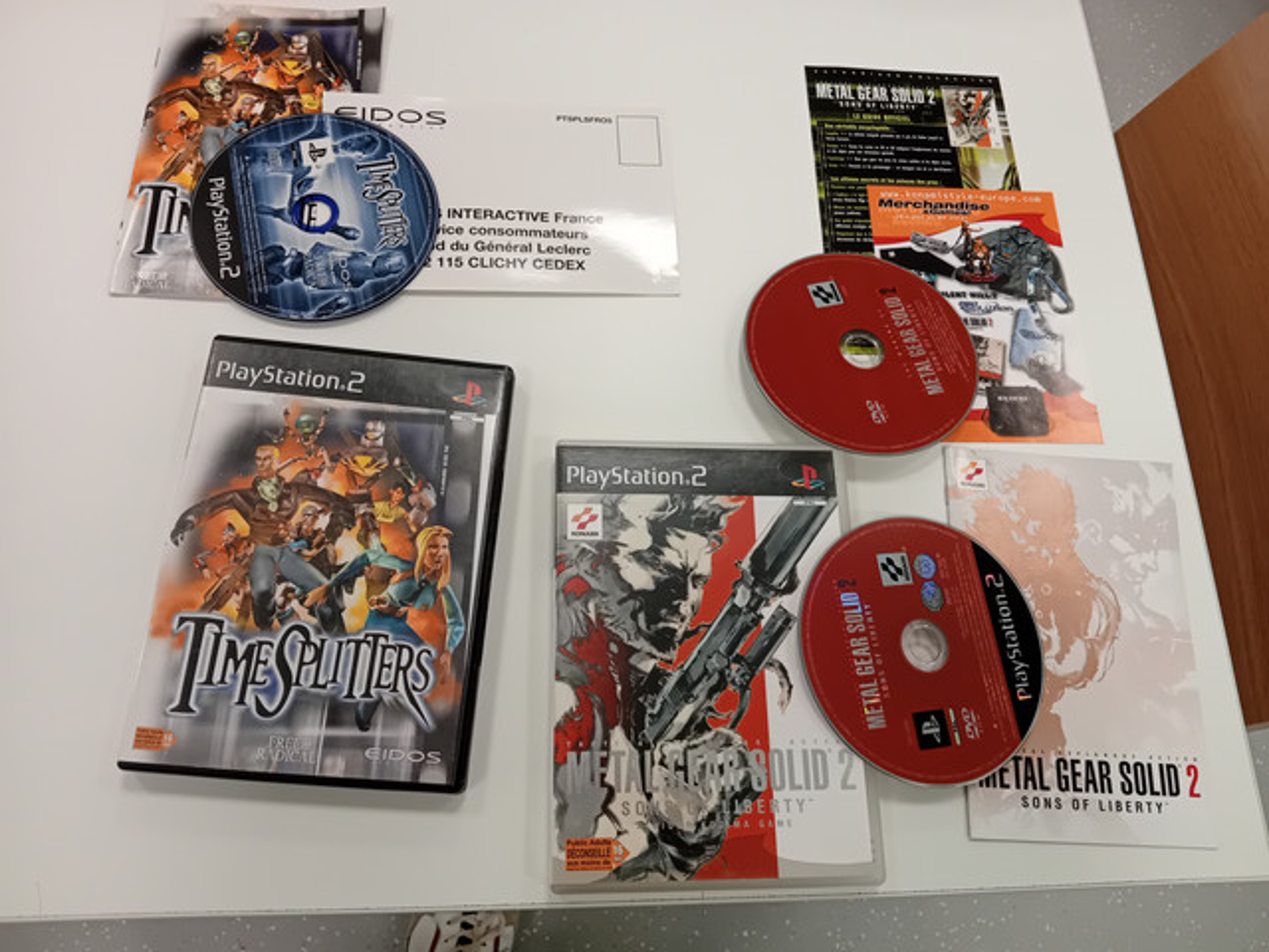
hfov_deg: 67.3
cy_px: 476
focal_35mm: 26
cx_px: 634
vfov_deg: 53.1
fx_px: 953
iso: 200
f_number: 1.8
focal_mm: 3.88
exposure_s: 1/34.5
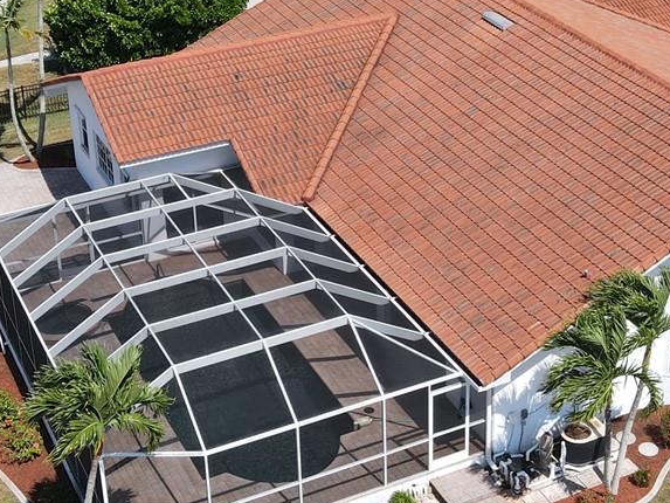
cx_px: 414
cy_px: 144
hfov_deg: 28.9
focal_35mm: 67
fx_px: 1297
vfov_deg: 21.8
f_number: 2.8
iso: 100
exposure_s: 1/640
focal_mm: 4.5
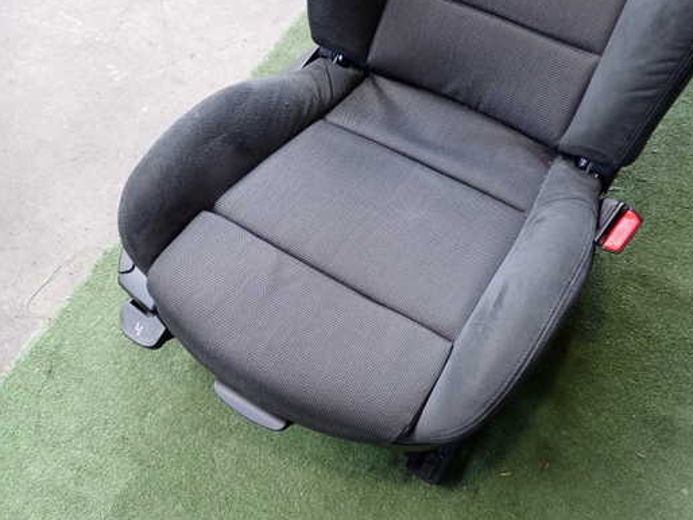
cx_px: 349
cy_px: 255
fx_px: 701
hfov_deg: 52.6
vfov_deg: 40.7
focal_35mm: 35
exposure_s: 1/60
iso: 200
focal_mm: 5.4
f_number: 2.3
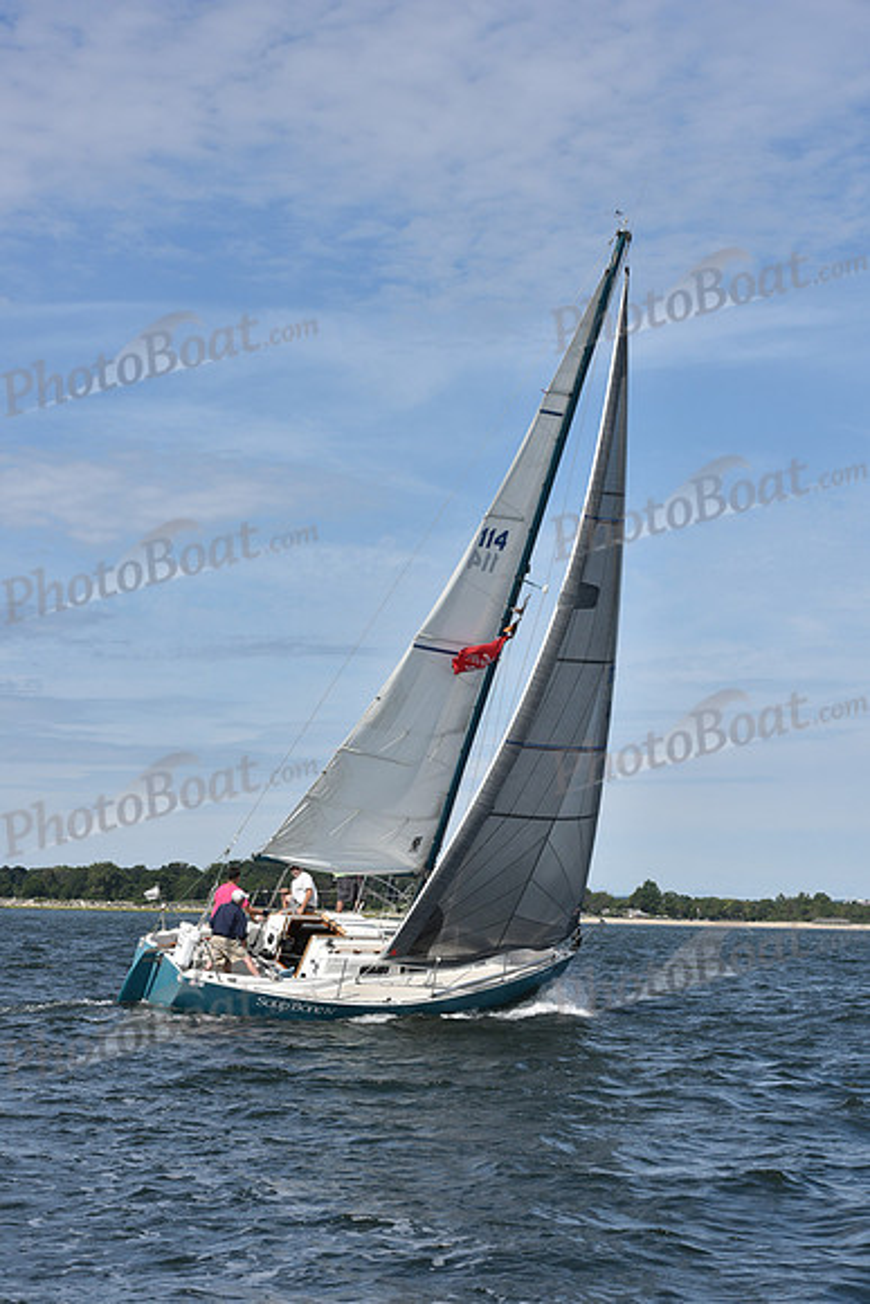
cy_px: 652
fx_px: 2536
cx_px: 435
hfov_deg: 19.5
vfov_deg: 28.8
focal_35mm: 70
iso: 320
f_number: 10
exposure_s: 1/1000
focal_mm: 70
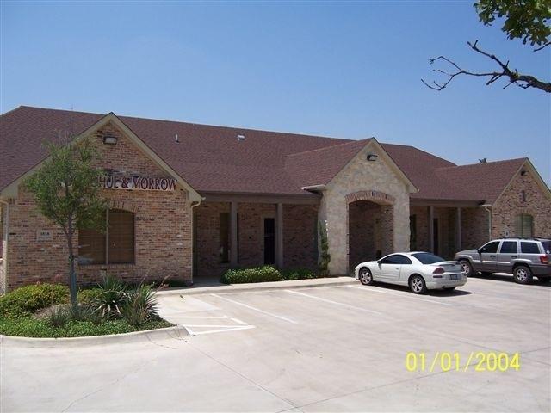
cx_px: 276
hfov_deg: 55.4
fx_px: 525
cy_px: 206
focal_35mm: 33
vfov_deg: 42.9
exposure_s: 1/1000
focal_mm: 5.5
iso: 80
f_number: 4
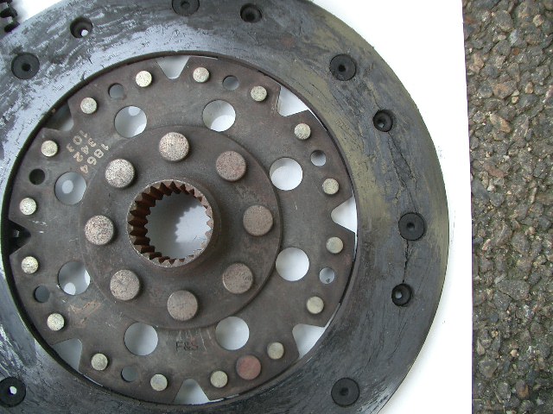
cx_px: 276
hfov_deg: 52.6
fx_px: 559
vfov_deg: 40.7
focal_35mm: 35
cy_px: 207
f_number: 2.6
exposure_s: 1/125
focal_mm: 5.8
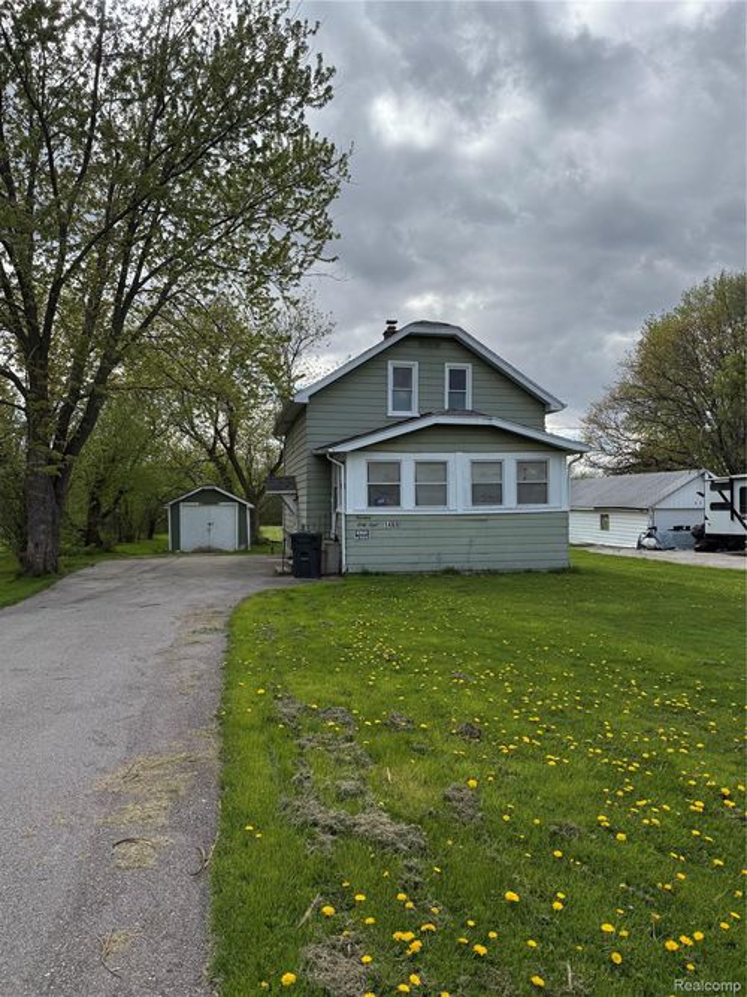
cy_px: 498
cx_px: 374
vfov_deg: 71.6
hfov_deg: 56.8
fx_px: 691
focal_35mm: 24
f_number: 1.78
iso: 100
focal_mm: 6.76
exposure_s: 1/3953
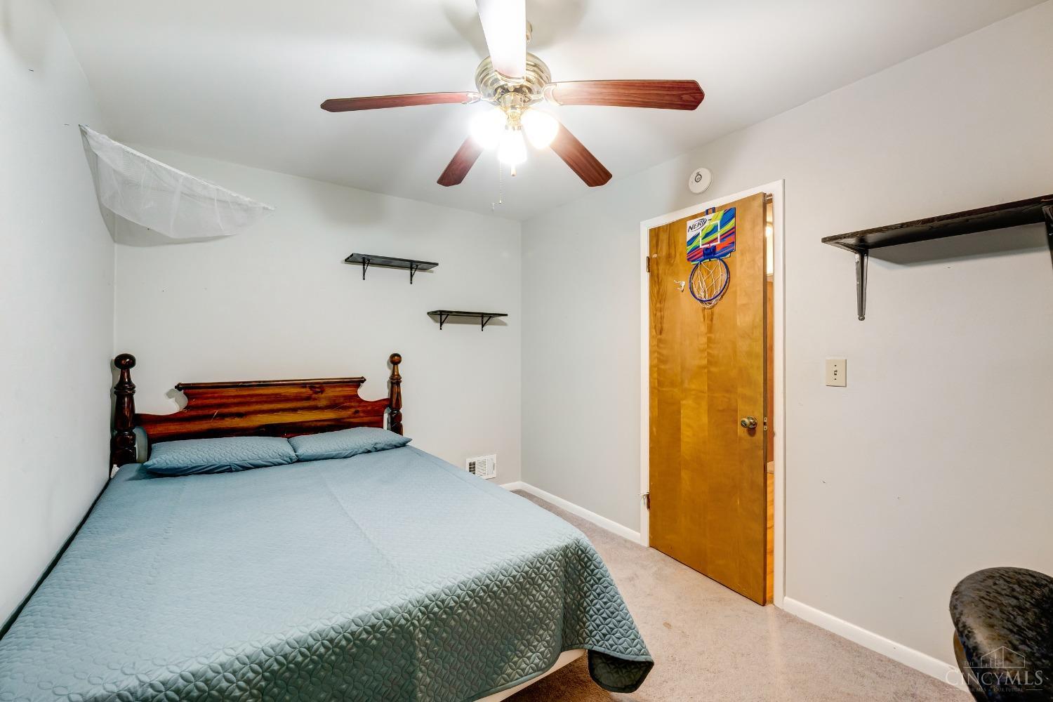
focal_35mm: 15
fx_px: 439
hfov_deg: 100.4
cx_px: 526
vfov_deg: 77.3
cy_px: 351
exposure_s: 1/3.33
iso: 250
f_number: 9
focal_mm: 10
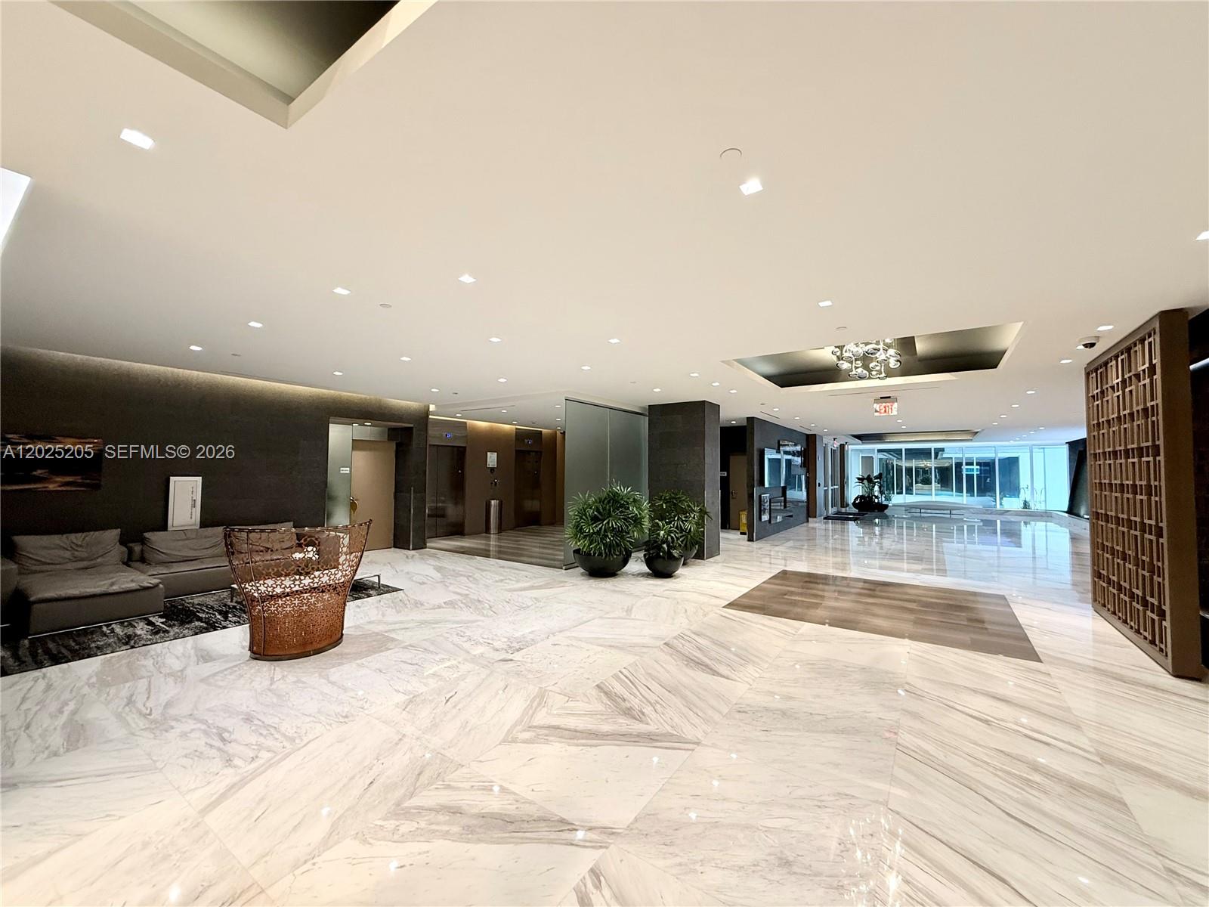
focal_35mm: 14
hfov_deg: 102.1
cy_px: 454
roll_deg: -0.8
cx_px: 604
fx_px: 489
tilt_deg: +2.9
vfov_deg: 85.7
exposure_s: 1/60
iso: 200
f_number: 2.2
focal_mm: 2.22
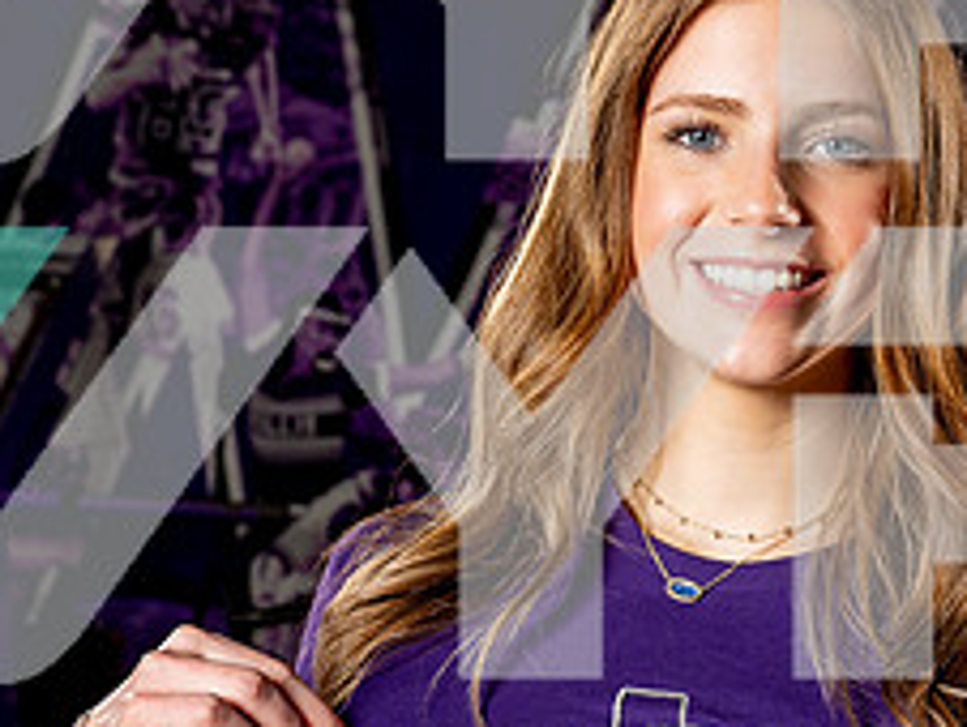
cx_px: 710
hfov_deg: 15.7
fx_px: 3496
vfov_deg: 11.9
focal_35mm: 125
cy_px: 455
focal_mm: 47
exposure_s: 1/250
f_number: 8
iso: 100
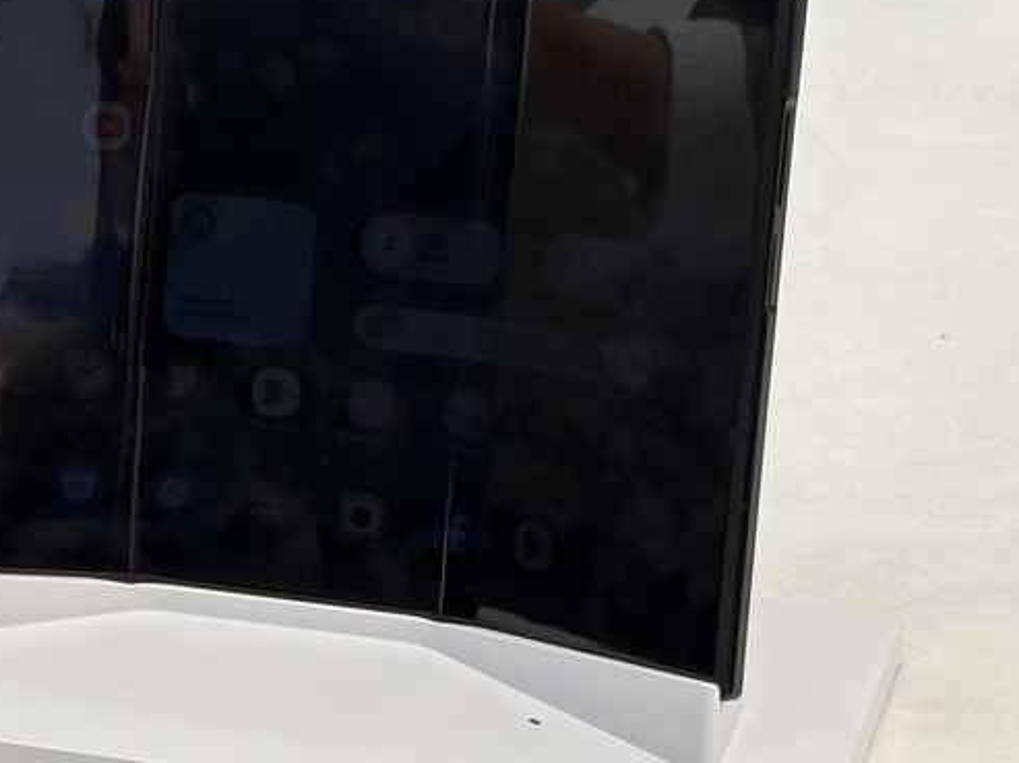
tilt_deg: -23.3
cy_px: 258
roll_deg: +3.2
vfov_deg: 9.7
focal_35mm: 152
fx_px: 4471
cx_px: -14
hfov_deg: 12.8
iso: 50
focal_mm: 5.96
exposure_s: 1/260
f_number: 1.6
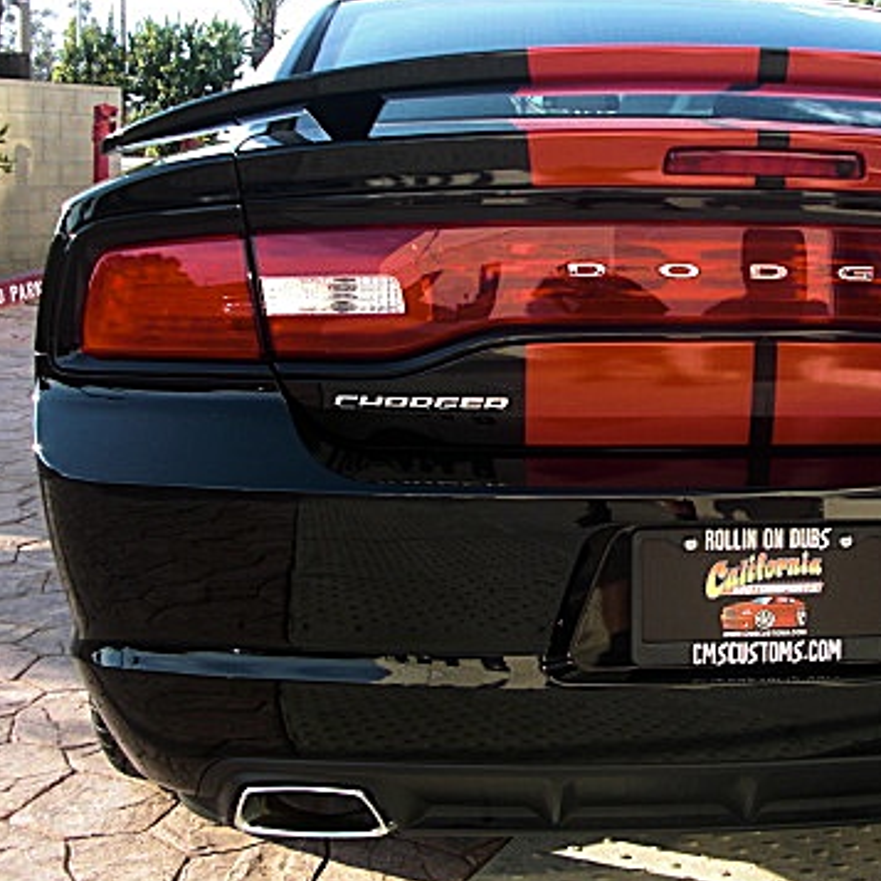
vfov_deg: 30.0
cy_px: 422
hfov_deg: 29.4
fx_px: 1641
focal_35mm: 57
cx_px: 701
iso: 50
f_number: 2.8
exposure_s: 1/160
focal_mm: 6.3
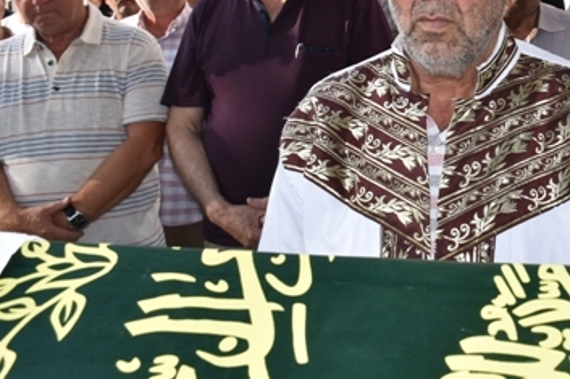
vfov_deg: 19.4
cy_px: -10
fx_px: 1076
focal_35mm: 68
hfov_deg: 28.1
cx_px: 557
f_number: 8
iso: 100
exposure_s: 1/250
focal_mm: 20
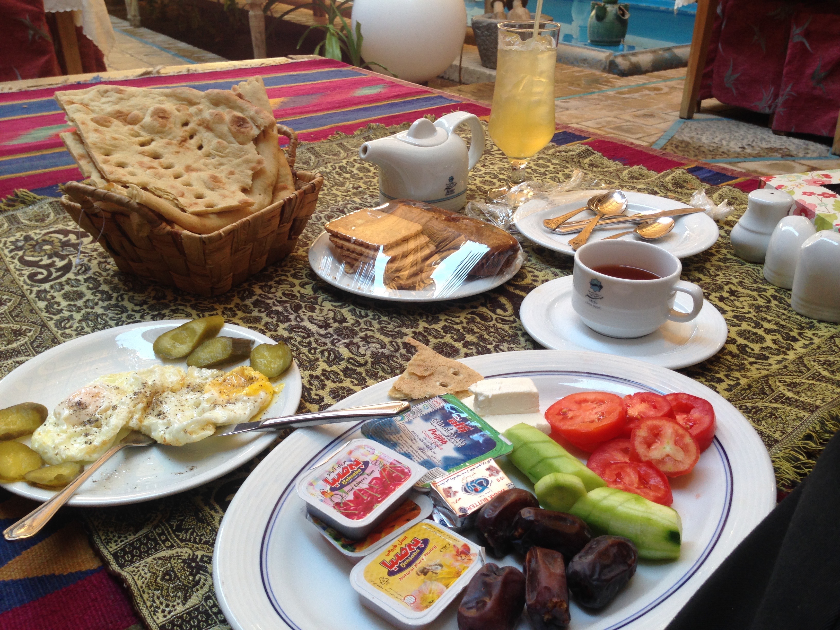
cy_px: 315
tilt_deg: -25.4
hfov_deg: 55.4
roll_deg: +0.0
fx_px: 801
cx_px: 420
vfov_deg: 42.9
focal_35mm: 33
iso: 50
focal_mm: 4.12
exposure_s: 1/24
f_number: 2.4
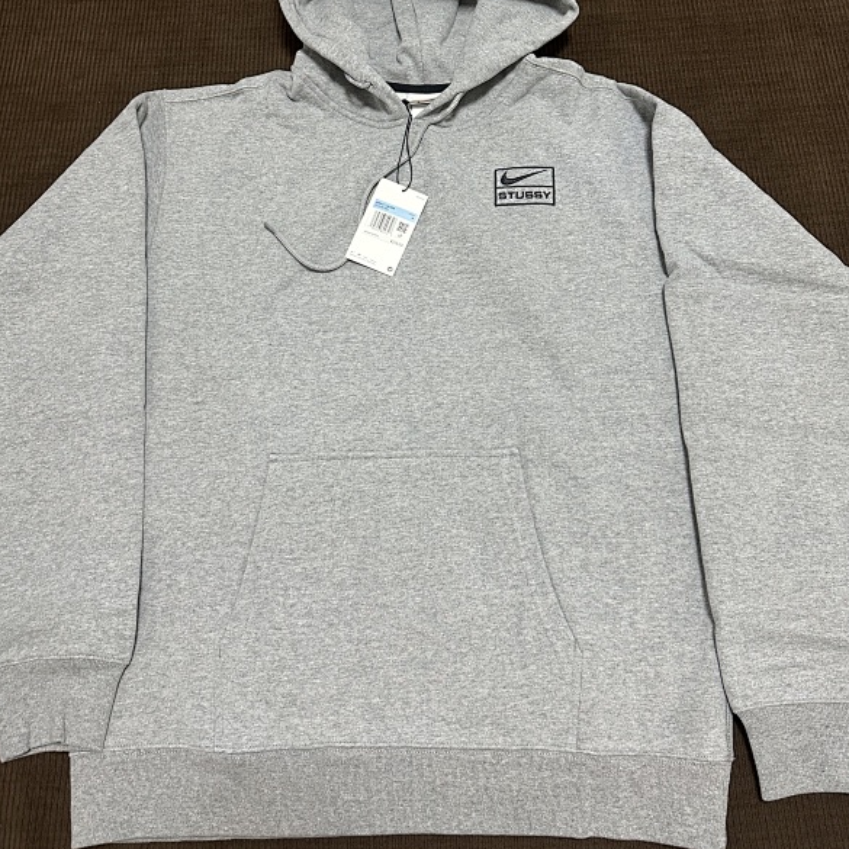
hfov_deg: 55.6
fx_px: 805
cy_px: 312
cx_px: 424
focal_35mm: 29
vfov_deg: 54.9
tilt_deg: -69.8
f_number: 1.78
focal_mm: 6.86
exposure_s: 1/60
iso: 400
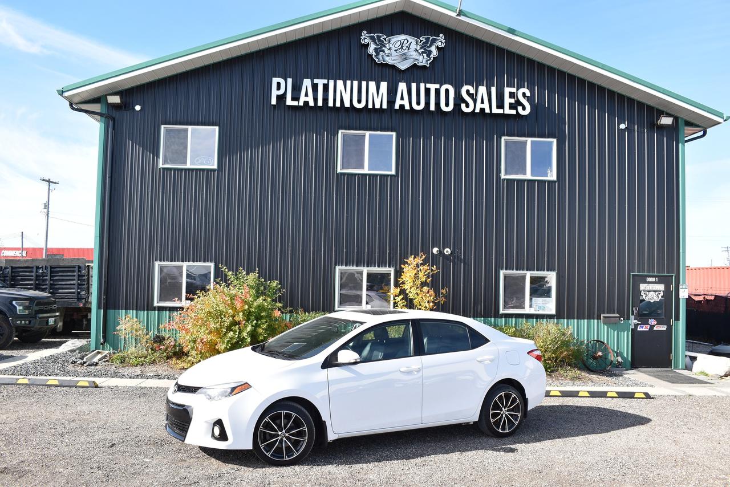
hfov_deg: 59.5
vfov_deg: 41.7
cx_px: 365
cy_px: 244
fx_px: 639
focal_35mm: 32
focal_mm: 21
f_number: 8
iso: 200
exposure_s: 1/250
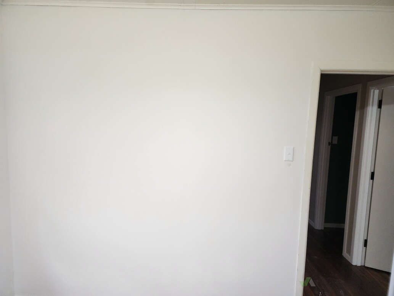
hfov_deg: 73.9
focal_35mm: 23
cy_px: 148
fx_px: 262
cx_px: 197
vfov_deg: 58.9
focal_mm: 6.4
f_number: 1.8
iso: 250
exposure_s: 1/100
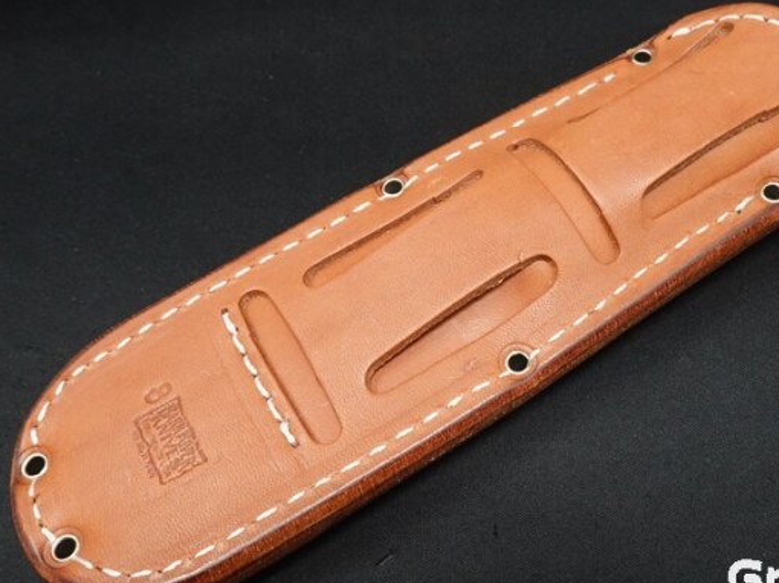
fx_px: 787
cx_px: 481
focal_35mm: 35
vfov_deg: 40.7
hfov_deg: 52.2
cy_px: 296
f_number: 7.1
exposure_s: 1/30
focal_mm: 10.83
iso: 640
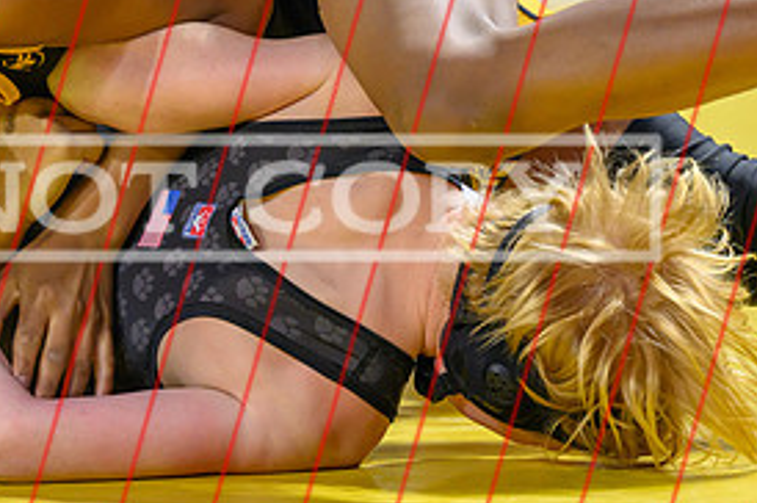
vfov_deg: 3.2
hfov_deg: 4.8
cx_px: 151
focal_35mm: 426
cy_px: 354
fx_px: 8947
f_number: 2.8
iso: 2200
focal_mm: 160
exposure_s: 1/800
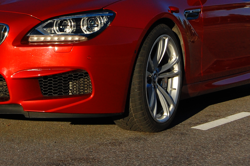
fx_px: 750
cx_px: 85
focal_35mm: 108
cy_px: 3
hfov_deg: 18.9
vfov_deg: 12.5
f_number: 11
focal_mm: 35
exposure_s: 1/500
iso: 400
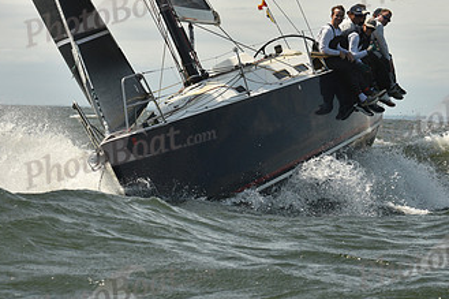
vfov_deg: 7.9
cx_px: 288
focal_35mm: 173
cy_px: 63
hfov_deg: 11.9
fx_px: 2157
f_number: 10
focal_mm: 98
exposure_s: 1/800
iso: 250
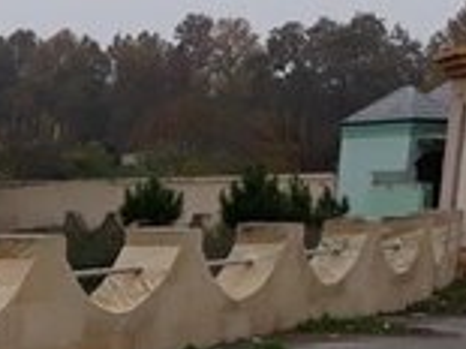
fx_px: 1547
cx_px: -418
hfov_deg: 14.6
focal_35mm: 115
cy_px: 549
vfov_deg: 12.2
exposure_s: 1/364
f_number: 1.9
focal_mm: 3.6
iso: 40
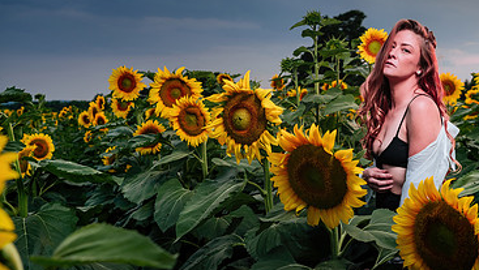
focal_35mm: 46
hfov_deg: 44.5
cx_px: 268
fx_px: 585
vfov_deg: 26.0
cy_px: 142
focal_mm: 26
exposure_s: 1/160
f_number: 3.5
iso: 64
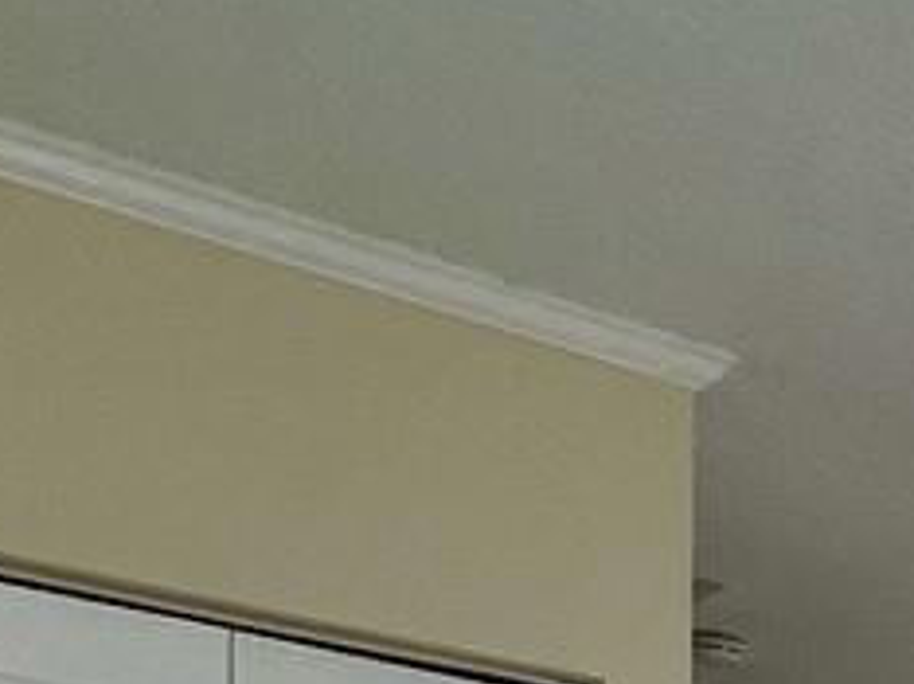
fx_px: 2348
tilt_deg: -0.5
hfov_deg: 15.8
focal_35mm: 89
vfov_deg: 13.7
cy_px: 1423
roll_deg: -0.3
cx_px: 1973
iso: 50
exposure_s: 1/120
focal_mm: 1.57
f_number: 1.8
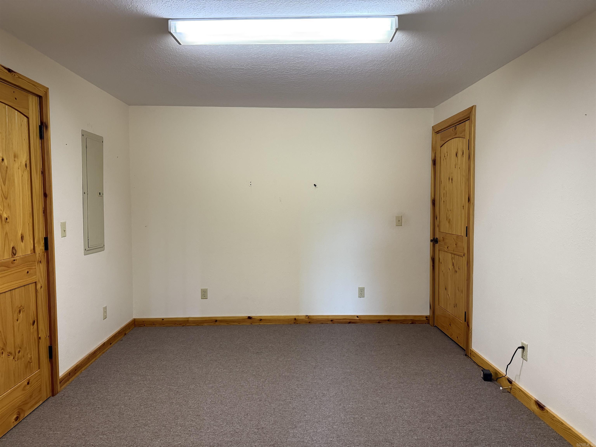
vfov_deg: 56.8
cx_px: 298
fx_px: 413
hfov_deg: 71.6
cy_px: 224
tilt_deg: -3.7
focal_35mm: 24
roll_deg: -0.3
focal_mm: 6.76
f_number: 1.78
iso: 320
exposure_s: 1/60
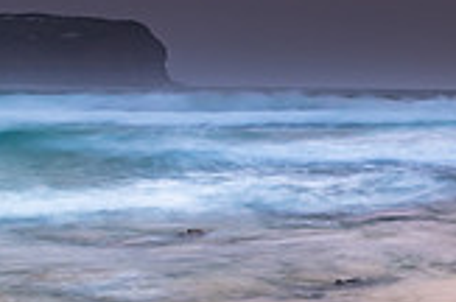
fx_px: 1100
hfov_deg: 20.9
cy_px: 189
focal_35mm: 87
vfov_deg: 15.6
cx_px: 627
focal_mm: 24
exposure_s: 2
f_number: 8
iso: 160
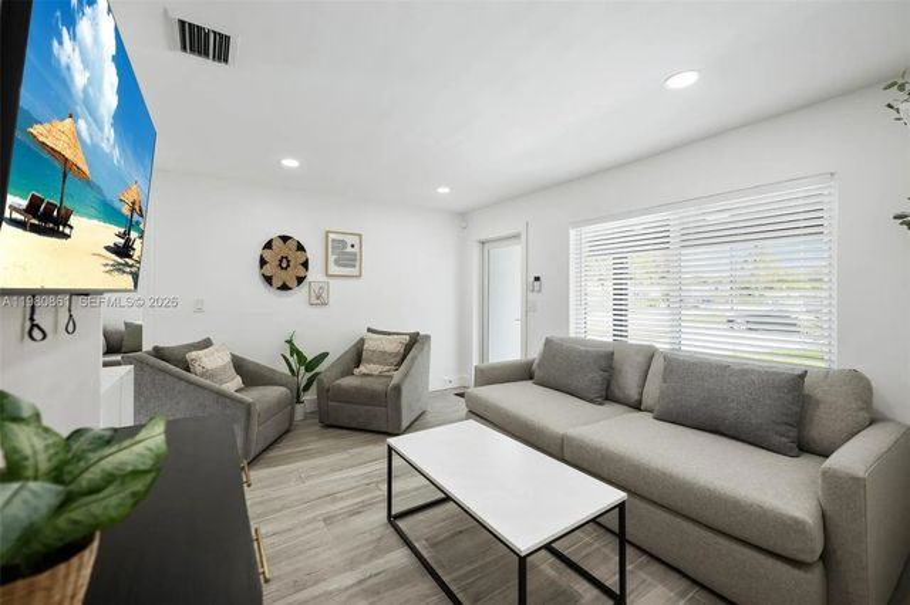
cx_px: 455
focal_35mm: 14
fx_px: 354
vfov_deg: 81.1
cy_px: 302
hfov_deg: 104.3
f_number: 3.2
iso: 640
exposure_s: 1/100
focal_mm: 14
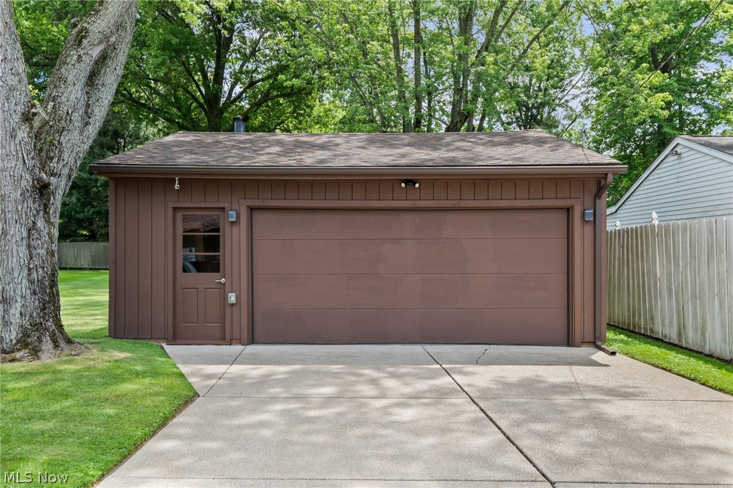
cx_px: 366
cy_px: 244
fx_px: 611
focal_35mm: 30
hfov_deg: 62.0
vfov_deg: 43.6
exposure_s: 1/40
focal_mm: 20
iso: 250
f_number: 9
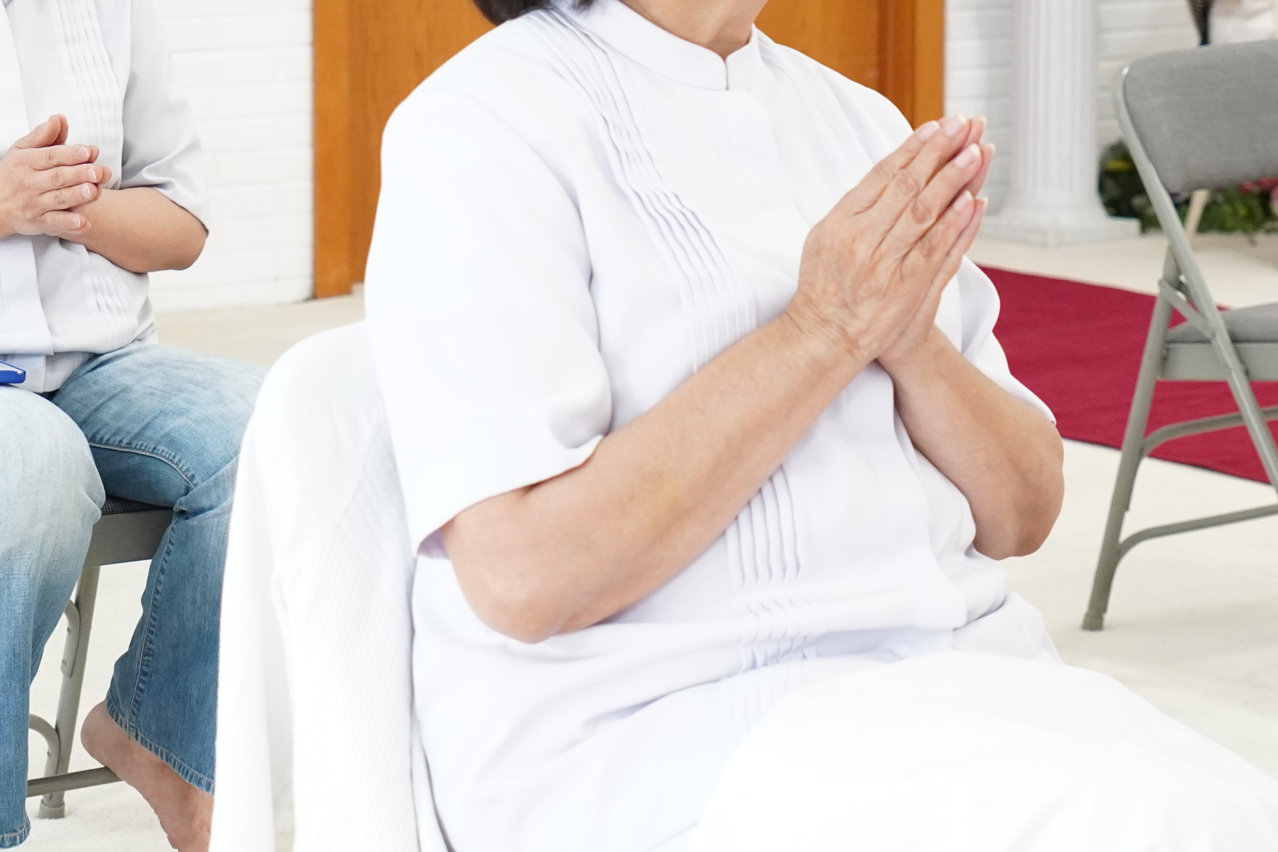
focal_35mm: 98
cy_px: 60
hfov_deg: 20.8
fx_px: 3479
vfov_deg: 13.8
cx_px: 627
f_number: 3.5
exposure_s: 1/125
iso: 2500
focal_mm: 33
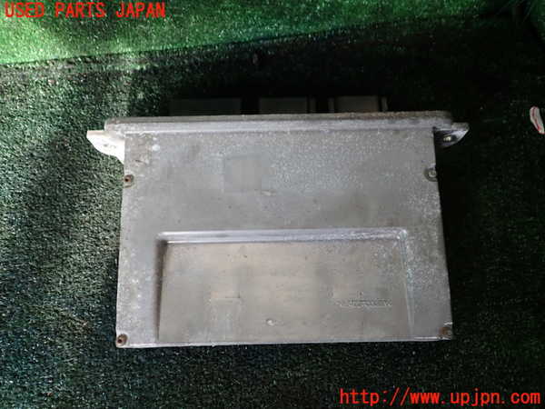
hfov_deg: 60.0
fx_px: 472
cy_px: 204
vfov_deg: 46.8
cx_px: 272
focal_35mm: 30
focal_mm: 5.4
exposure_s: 1/80
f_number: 2.3
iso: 100
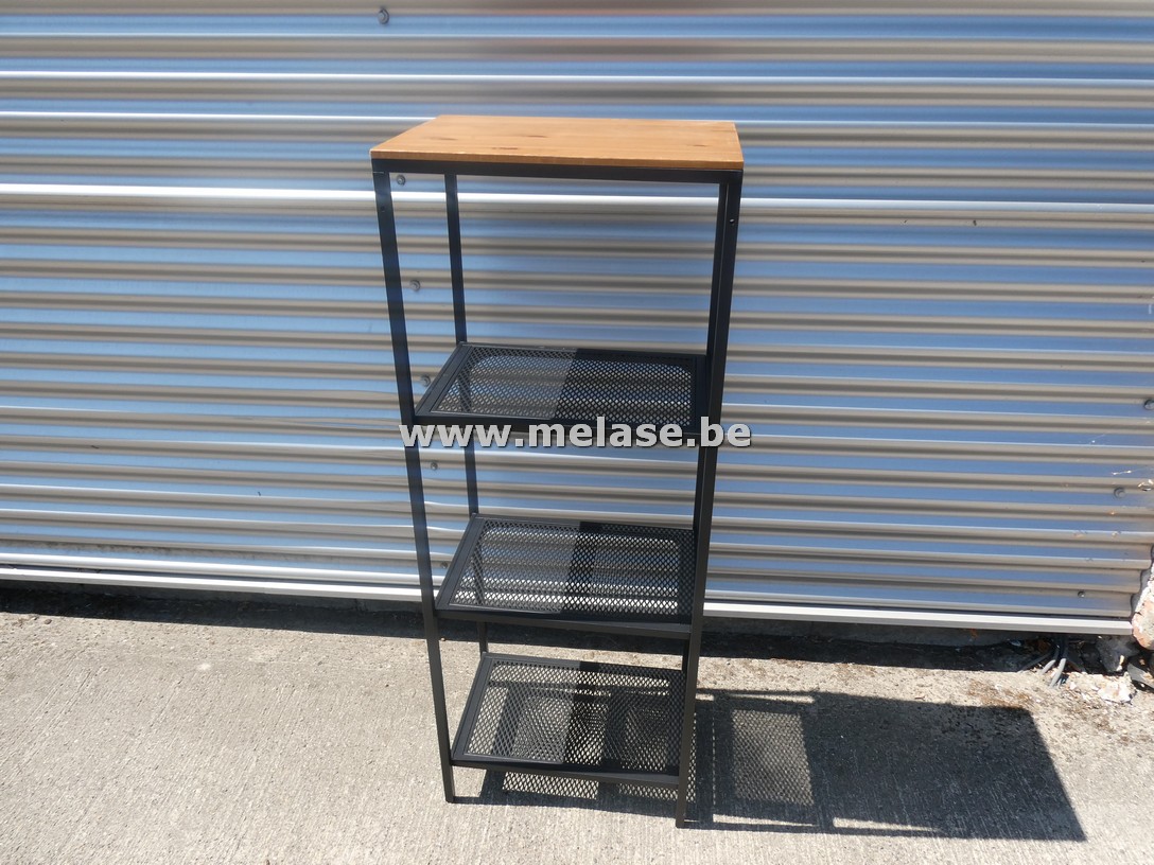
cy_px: 432
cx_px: 577
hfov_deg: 71.6
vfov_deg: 56.8
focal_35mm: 24
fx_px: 800
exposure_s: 1/500
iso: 80
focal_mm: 4.3
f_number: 3.3
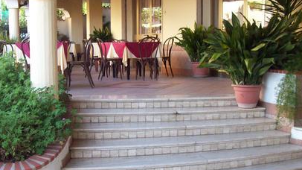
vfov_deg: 20.7
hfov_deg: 35.6
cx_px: 98
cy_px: 106
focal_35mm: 58
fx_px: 464
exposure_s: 1/101
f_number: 2.7
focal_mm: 6
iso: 200
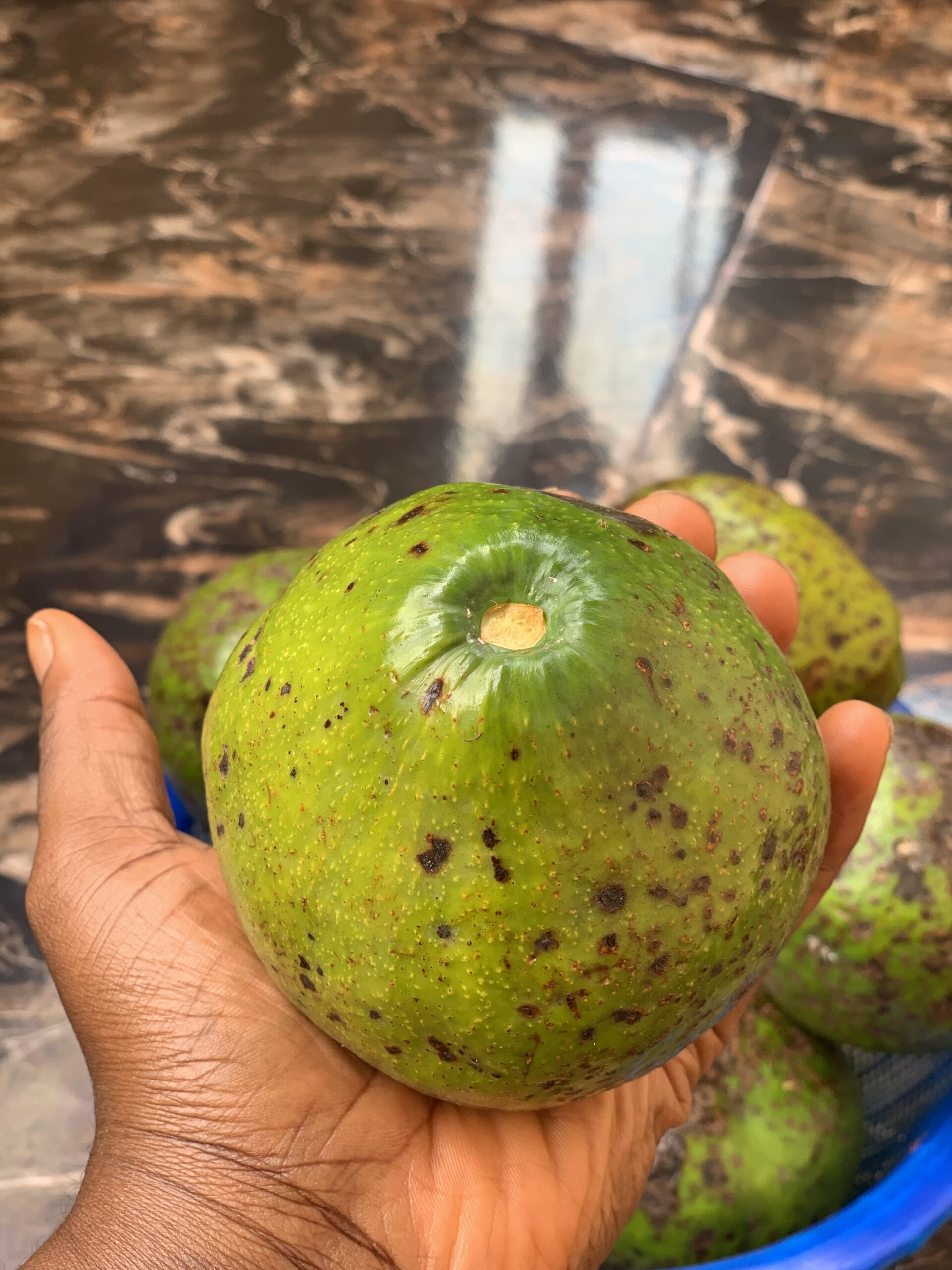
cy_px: 635
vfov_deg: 36.8
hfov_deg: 28.0
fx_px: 1907
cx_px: 476
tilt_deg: -46.6
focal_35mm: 52
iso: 40
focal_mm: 6
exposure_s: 1/122
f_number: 2.4
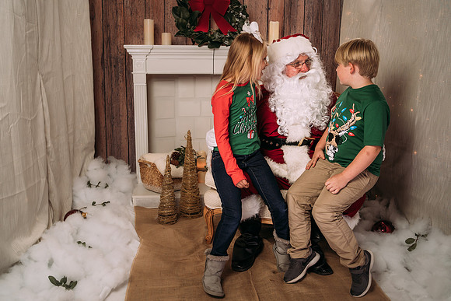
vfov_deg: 35.9
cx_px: 226
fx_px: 464
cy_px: 149
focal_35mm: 37
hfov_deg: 51.9
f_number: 5.6
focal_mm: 35
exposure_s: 1/100
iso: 100
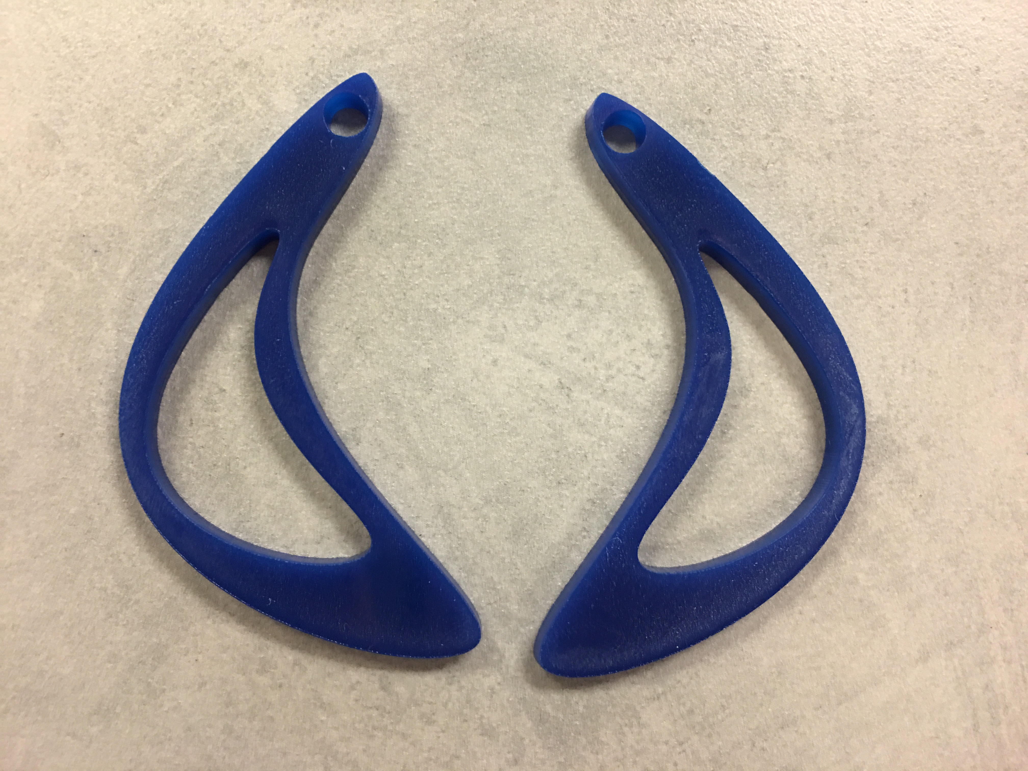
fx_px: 861
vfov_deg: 48.2
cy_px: 386
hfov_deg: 61.7
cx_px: 514
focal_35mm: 29
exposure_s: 1/15
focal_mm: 4.15
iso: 64
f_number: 2.2
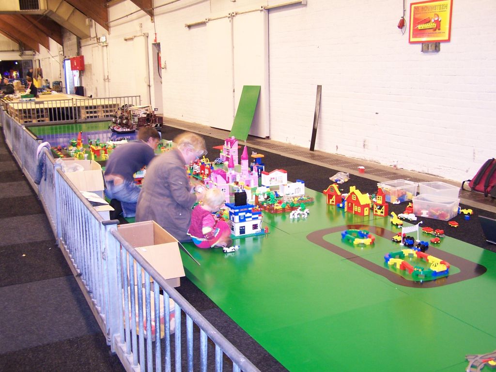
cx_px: 248
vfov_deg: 37.7
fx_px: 544
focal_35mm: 38
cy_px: 186
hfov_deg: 49.0
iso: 140
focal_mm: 6.3
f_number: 2.8
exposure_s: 1/6
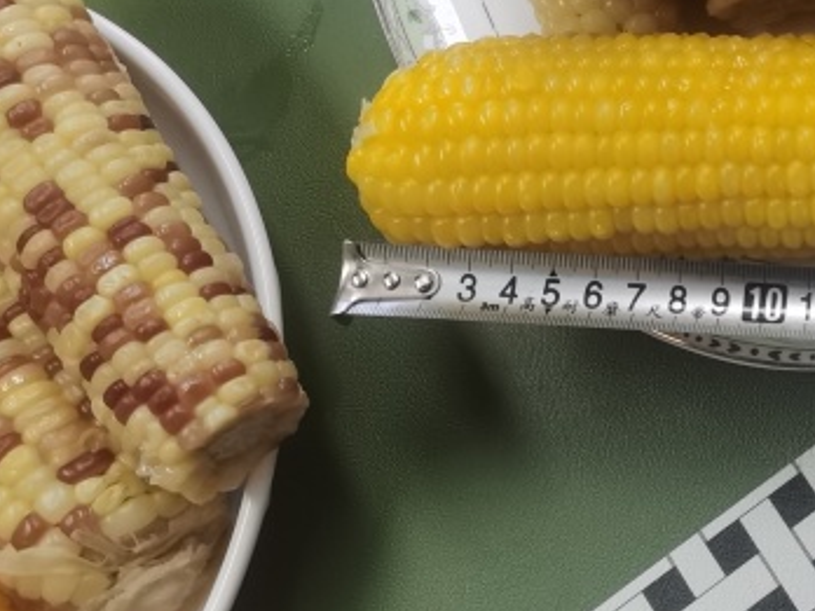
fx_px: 1460
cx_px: 916
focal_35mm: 62
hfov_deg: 28.2
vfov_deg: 23.4
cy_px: 159
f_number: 1.8
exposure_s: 1/100
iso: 80
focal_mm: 5.58
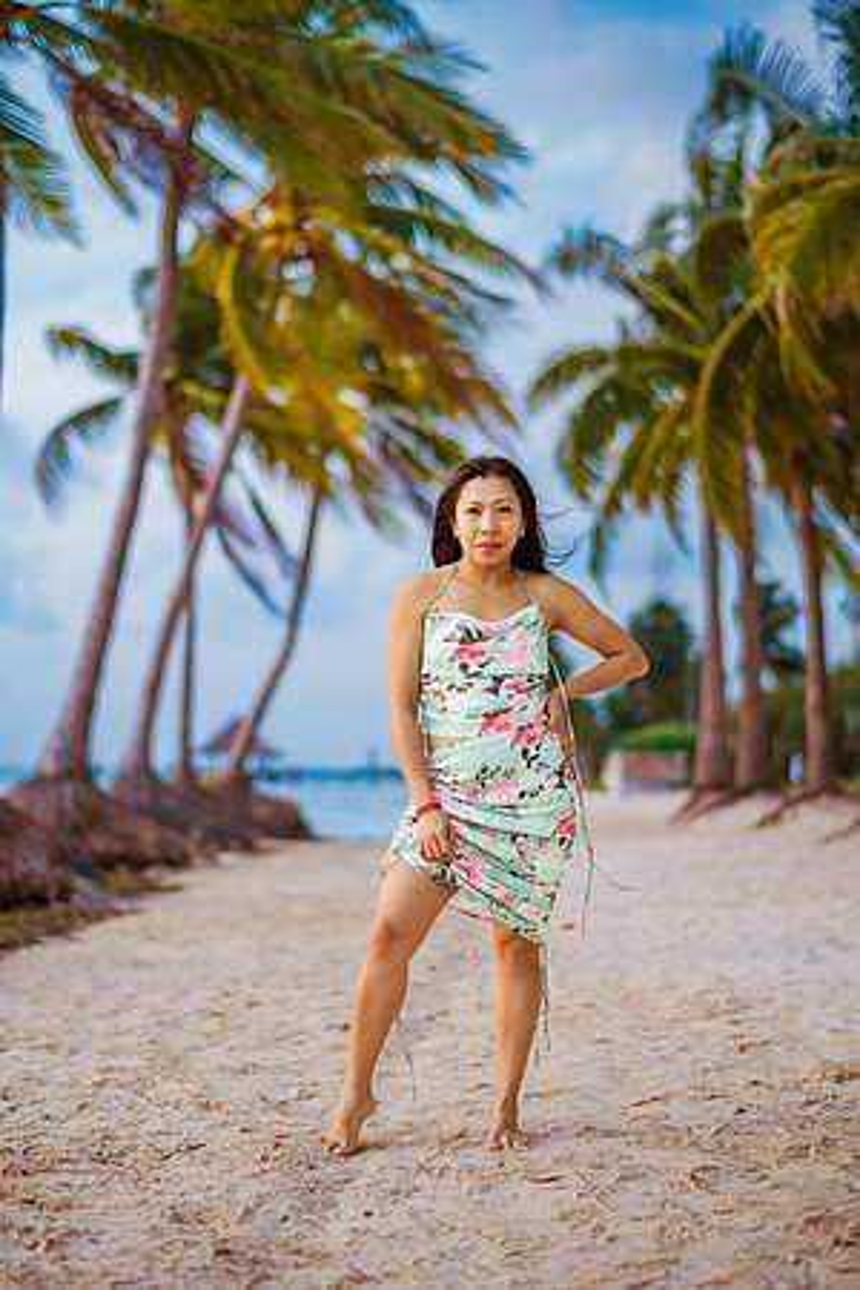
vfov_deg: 34.5
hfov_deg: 23.4
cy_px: 645
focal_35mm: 58
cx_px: 430
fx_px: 2078
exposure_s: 1/5000
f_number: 1.8
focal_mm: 58
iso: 640
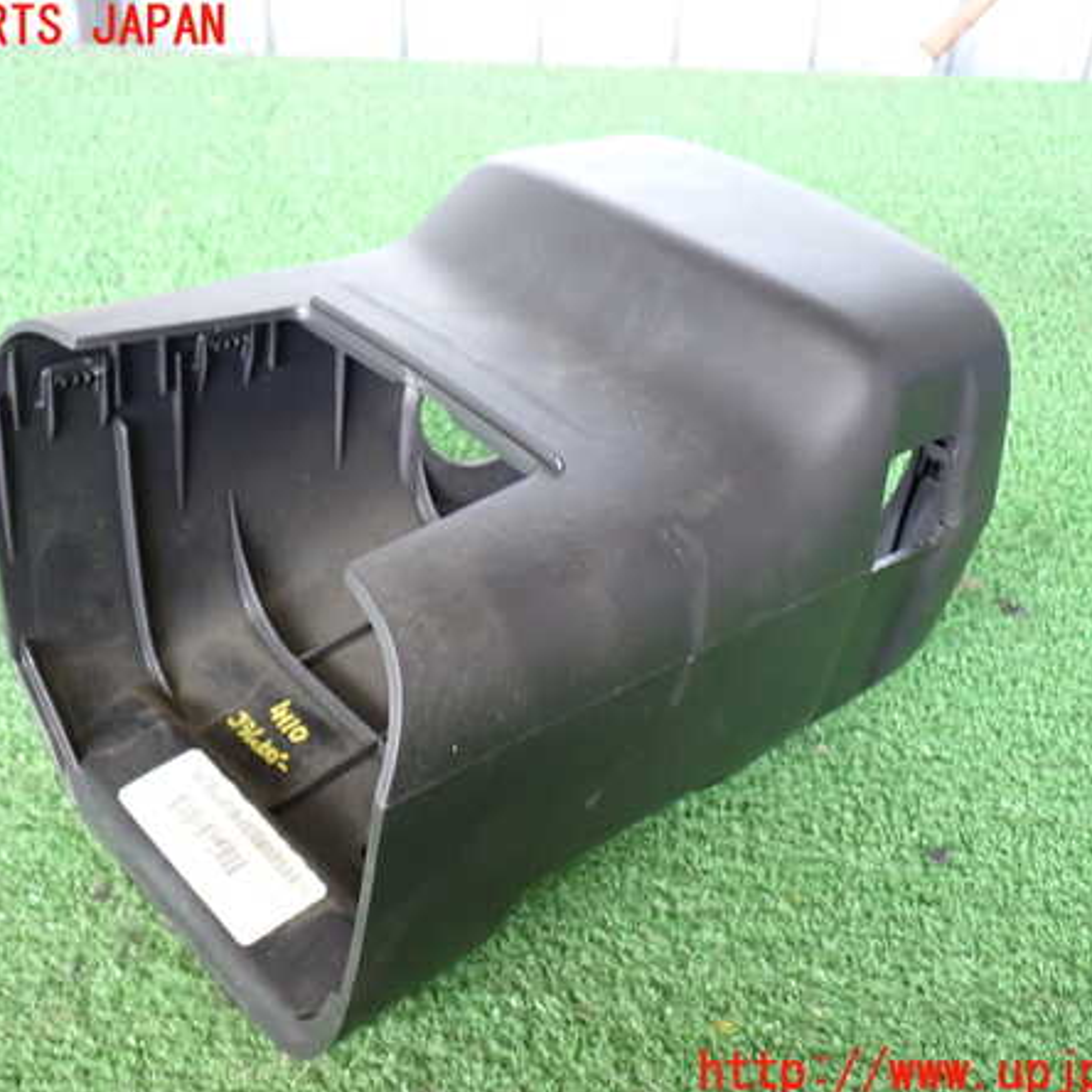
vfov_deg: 39.2
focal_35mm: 43
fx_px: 1535
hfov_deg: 39.2
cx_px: 516
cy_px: 551
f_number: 2.5
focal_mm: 6.37
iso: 500
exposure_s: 1/40
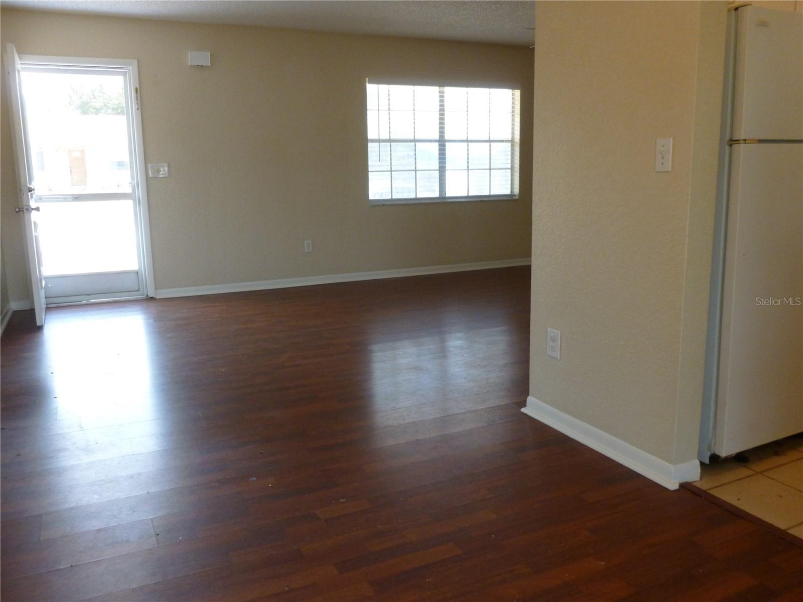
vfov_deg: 49.7
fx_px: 650
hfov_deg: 63.4
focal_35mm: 28
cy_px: 301
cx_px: 402
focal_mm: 5
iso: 250
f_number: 3.3
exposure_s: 1/60
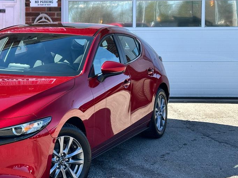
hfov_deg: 21.4
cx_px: 34
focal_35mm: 90
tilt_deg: -2.9
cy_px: 51
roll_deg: +0.3
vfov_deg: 16.4
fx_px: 619
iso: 64
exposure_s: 1/1120
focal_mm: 6.86
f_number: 1.78
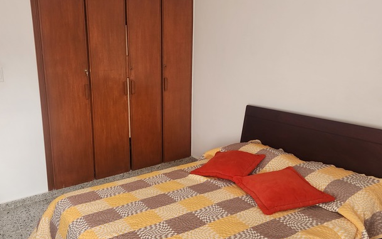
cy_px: 122
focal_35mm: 32
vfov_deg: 39.5
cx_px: 157
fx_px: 333
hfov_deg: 59.2
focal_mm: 6.4
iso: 250
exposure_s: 1/120
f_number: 1.8
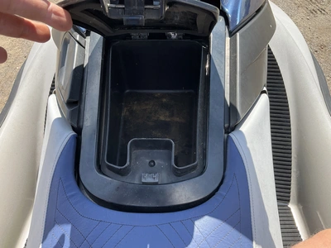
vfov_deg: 48.2
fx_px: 277
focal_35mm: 29
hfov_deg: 61.7
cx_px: 166
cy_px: 124
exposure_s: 1/556
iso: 25
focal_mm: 3
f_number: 1.8
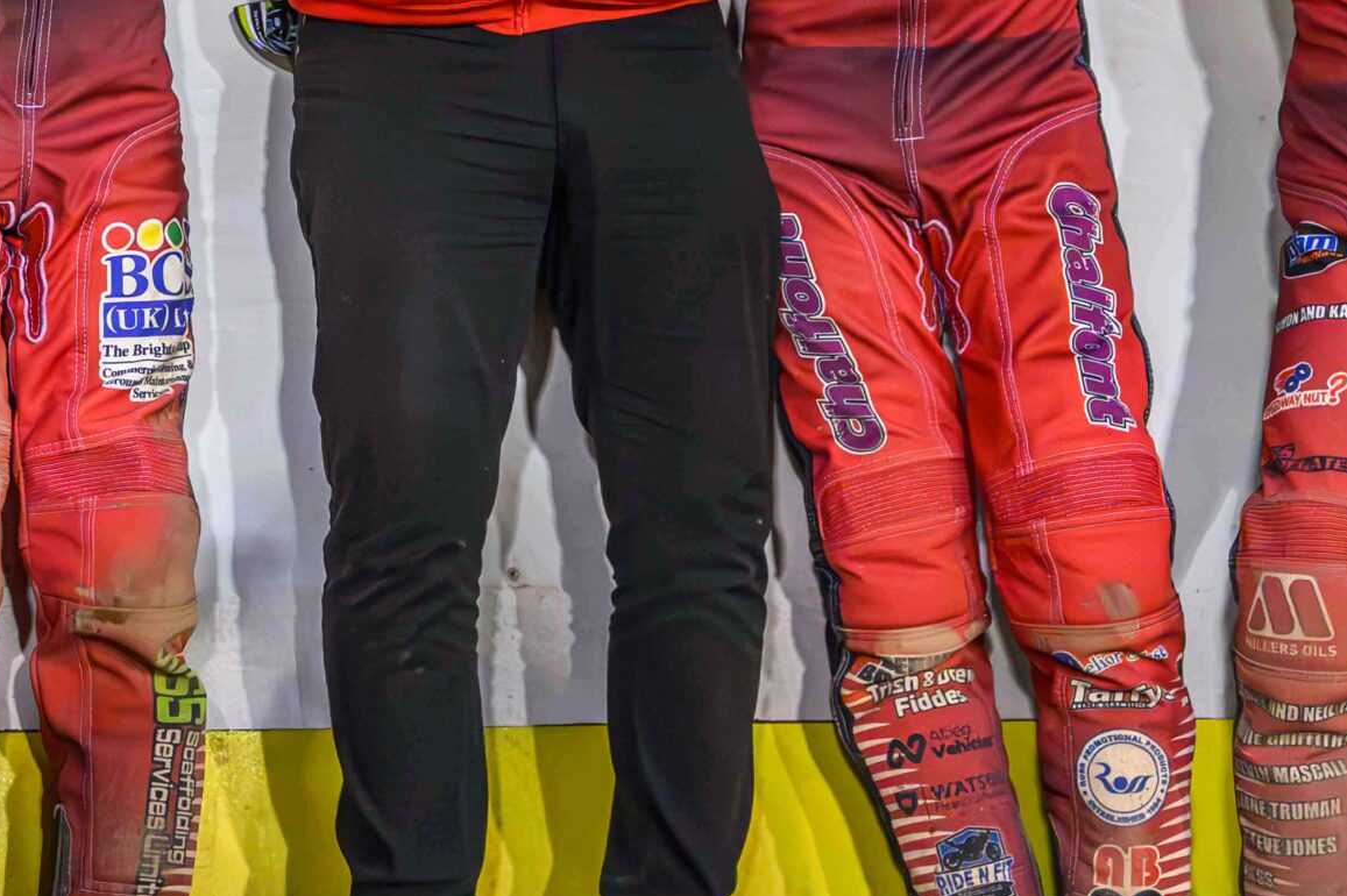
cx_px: -51
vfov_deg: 8.2
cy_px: 24
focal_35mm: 166
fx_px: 6207
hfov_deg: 12.2
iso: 6400
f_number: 1.8
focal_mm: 50
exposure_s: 1/500
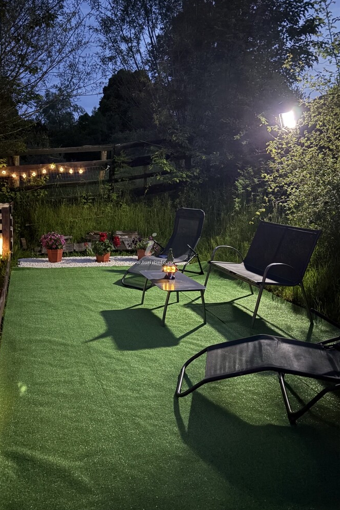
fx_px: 397
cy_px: 253
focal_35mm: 28
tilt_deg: -9.7
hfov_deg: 46.3
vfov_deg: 65.5
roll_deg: -3.4
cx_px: 155
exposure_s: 1/5
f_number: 1.6
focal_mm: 5.96
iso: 2000
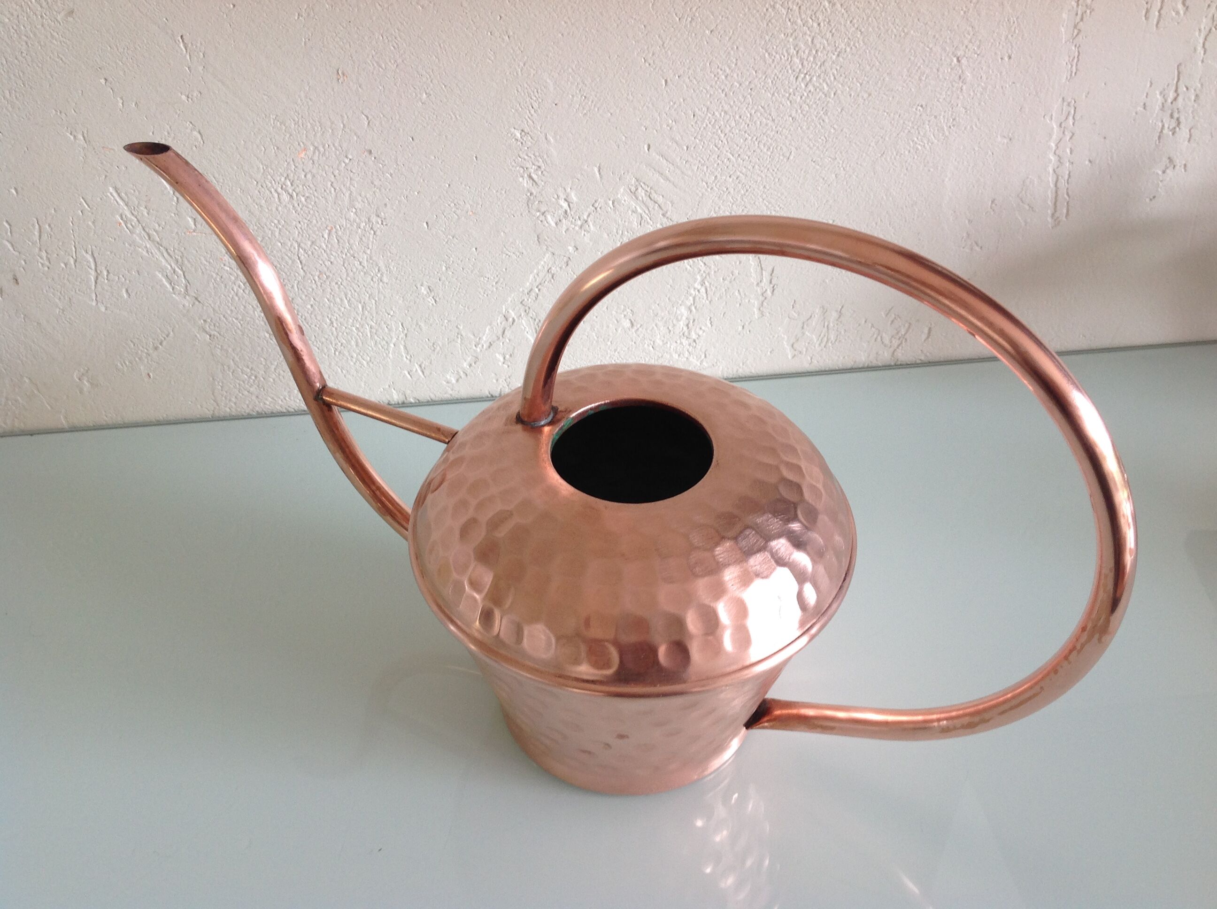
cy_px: 454
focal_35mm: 35
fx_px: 1229
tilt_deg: -40.7
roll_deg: -0.7
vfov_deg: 40.6
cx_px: 608
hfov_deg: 52.7
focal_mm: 4.28
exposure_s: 1/24
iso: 50
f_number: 2.4
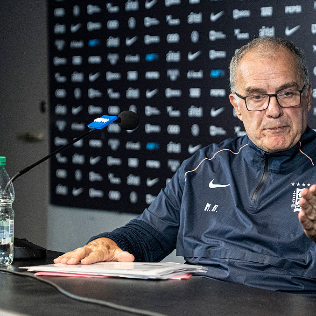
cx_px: 209
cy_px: 159
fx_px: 1394
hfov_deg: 12.9
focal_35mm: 135
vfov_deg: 12.9
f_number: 2.8
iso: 6400
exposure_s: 1/1000
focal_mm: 70
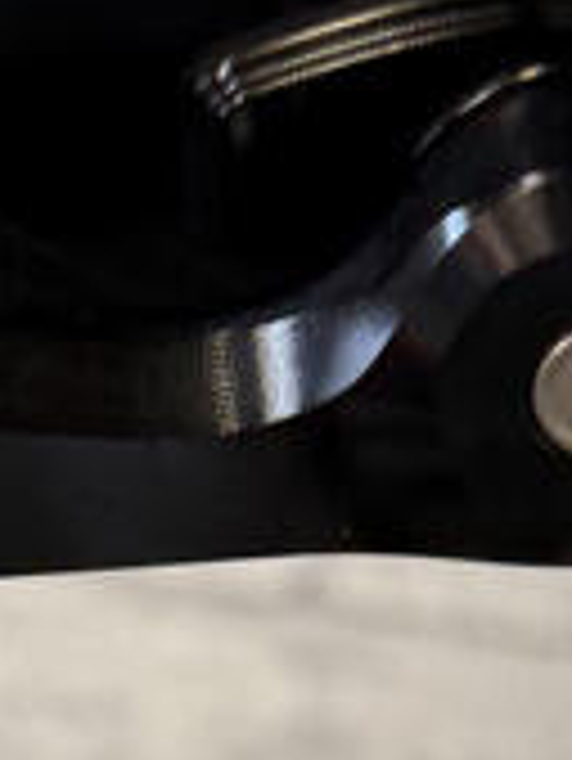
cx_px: 68
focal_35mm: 145
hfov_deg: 10.2
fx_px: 3191
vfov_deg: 13.6
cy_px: 486
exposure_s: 1/60
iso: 200
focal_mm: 6.76
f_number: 1.78
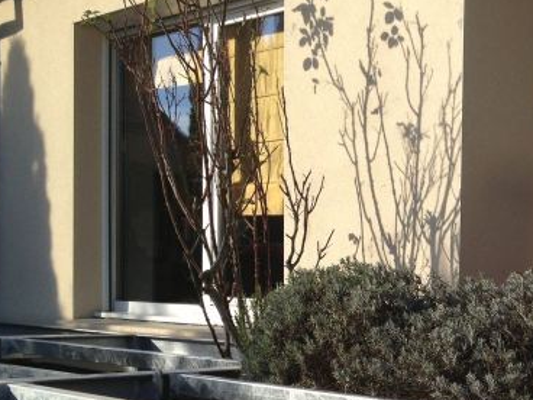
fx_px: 1170
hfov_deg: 24.6
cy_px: 333
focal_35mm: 76
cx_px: 523
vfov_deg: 19.1
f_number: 2.4
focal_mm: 4.28
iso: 50
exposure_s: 1/1577
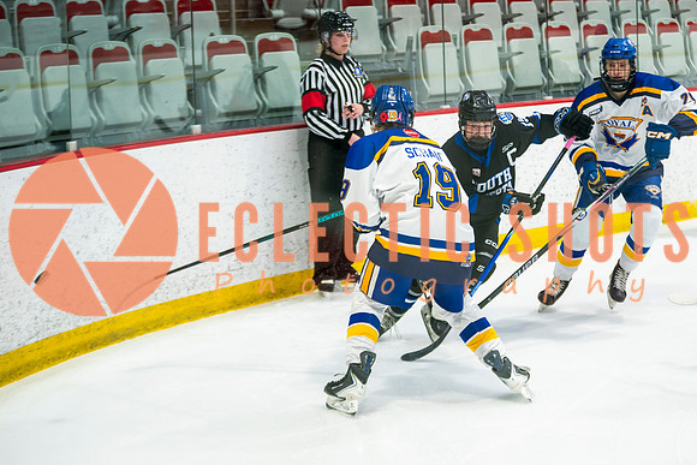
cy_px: 220
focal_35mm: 93
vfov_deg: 14.8
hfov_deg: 21.9
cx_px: 442
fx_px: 1793
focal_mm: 70
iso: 640
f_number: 2.8
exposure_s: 1/640
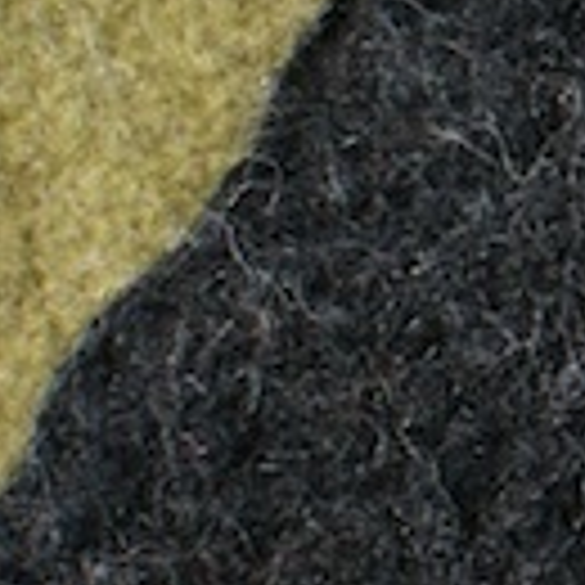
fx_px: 6749
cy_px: 554
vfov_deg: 5.0
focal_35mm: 353
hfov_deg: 4.8
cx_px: 1364
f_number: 10
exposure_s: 1/200
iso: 100
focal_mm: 30
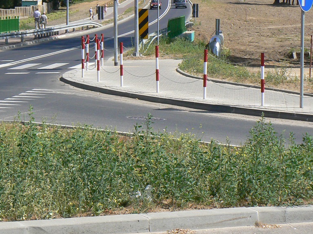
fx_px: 1058
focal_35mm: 117
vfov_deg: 12.6
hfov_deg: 16.6
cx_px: 38
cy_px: 44
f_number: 7.1
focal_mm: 10.4
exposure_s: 1/500
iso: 100
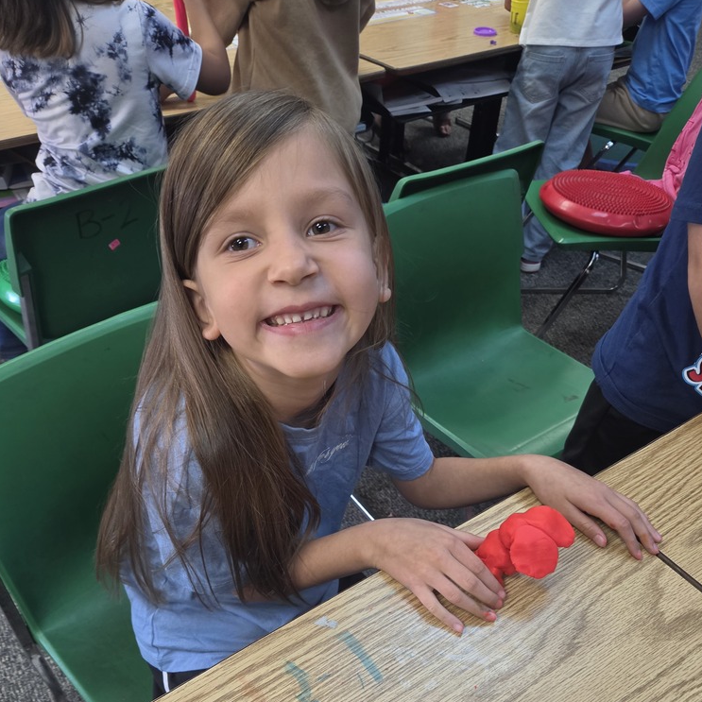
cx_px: 353
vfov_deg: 56.0
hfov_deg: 57.3
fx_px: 642
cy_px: 473
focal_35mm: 28
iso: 320
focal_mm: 5.4
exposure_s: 1/120
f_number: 1.8
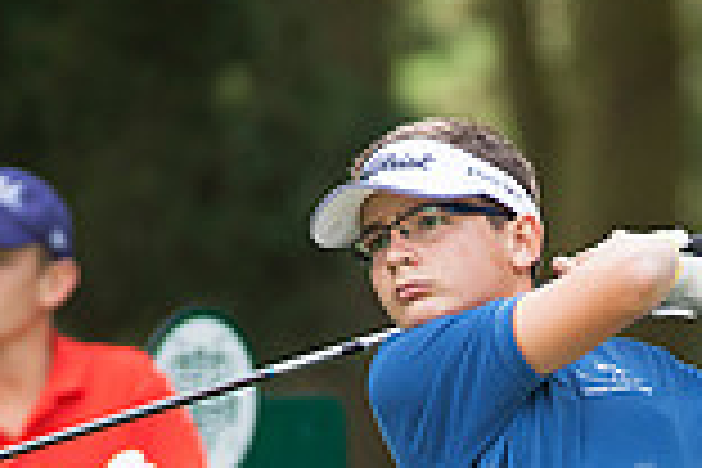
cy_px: 837
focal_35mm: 1116
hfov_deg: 1.8
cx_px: 536
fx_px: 21760
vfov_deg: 1.2
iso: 400
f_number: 5
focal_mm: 300
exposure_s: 1/1250
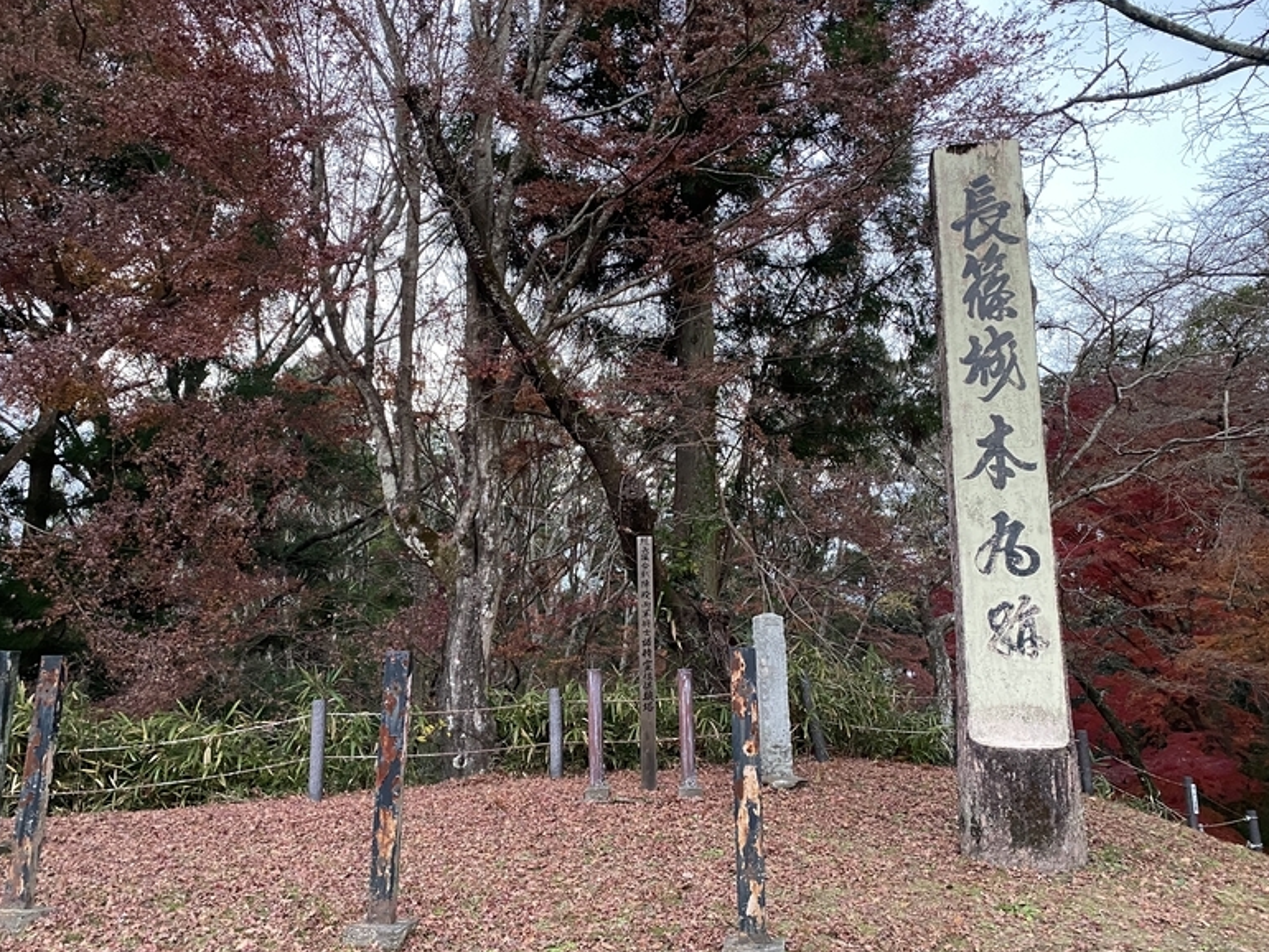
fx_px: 990
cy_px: 469
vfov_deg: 51.4
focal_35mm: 27
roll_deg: -2.5
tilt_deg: +11.7
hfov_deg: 65.3
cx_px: 643
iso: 320
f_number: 1.8
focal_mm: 4.25
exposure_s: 1/60
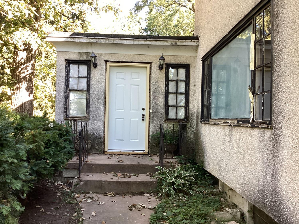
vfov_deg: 45.4
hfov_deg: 58.4
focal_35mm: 31
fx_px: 268
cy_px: 112
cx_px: 150
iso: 80
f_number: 2.4
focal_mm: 3.3
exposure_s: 1/120
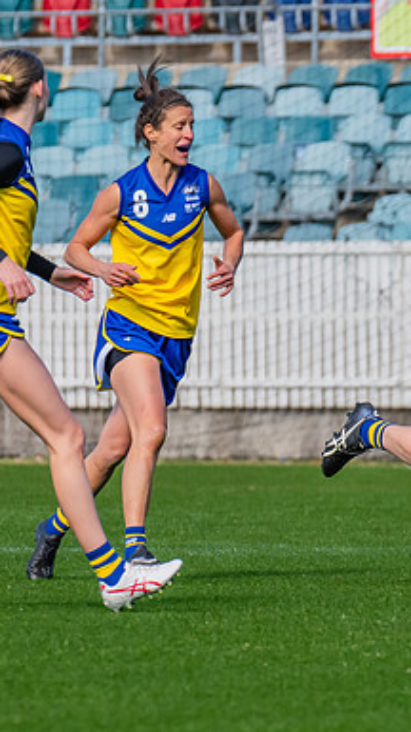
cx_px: 662
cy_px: 544
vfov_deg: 2.6
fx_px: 16035
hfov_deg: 1.5
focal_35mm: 826
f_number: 8
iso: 800
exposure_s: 1/1250
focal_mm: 330
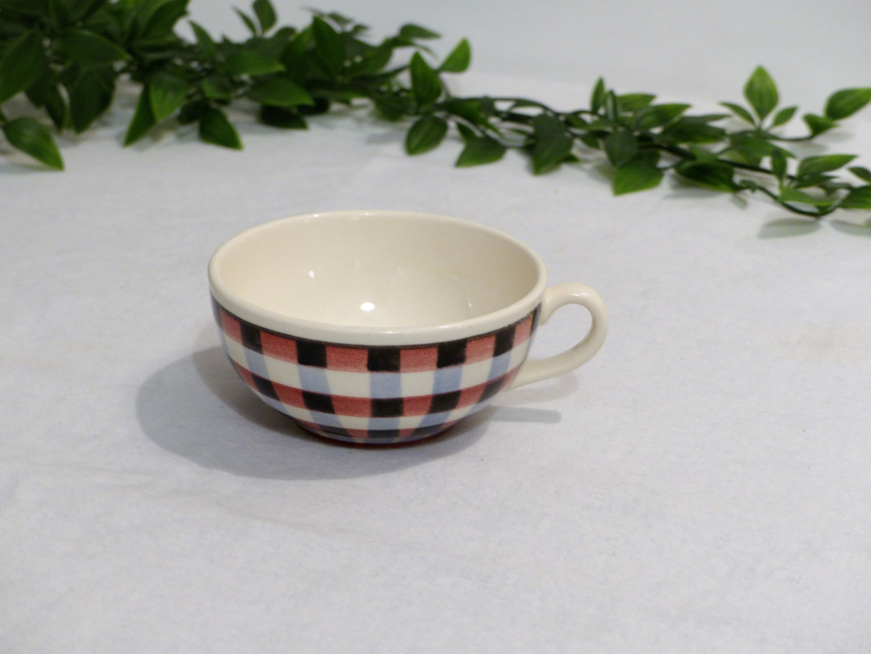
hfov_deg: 26.0
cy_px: 327
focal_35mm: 75
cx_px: 436
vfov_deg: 19.6
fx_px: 1887
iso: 125
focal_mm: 13.5
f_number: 2.8
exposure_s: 1/8
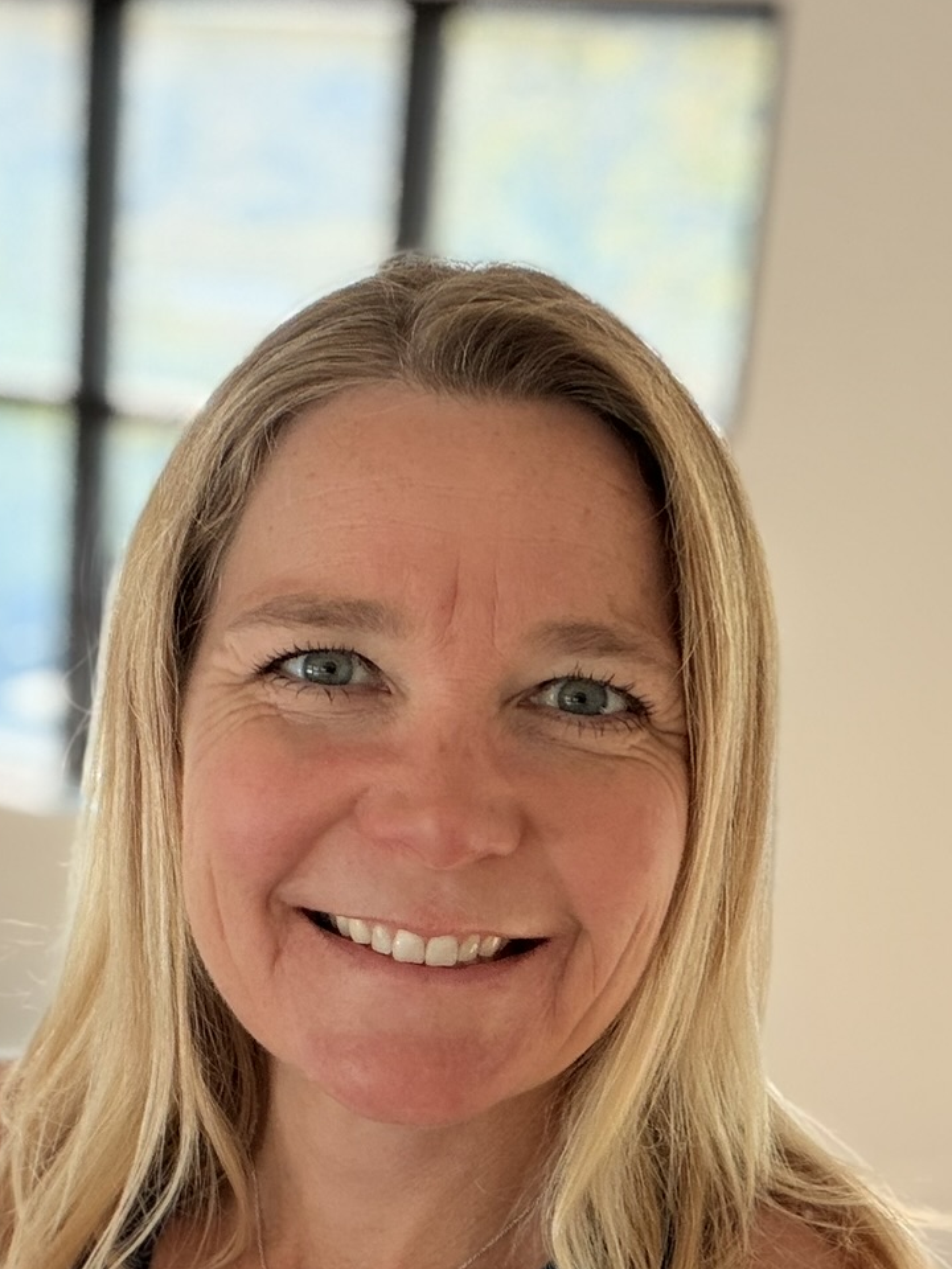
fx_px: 2347
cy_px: 976
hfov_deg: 22.9
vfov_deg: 29.7
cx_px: 361
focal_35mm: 64
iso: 80
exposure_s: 1/149
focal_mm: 2.71
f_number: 1.9
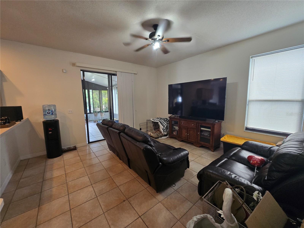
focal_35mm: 13
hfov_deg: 106.2
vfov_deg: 89.9
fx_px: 114
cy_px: 114
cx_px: 152
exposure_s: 1/60
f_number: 2.2
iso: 160
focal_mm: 1.7
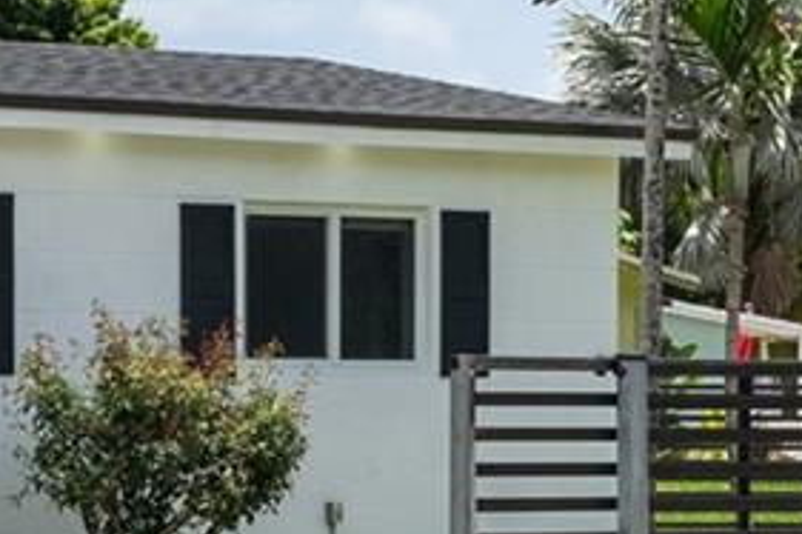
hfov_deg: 11.3
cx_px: 497
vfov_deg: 7.5
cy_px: 311
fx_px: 4052
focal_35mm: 182
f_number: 14
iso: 250
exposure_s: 1/30
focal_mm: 32
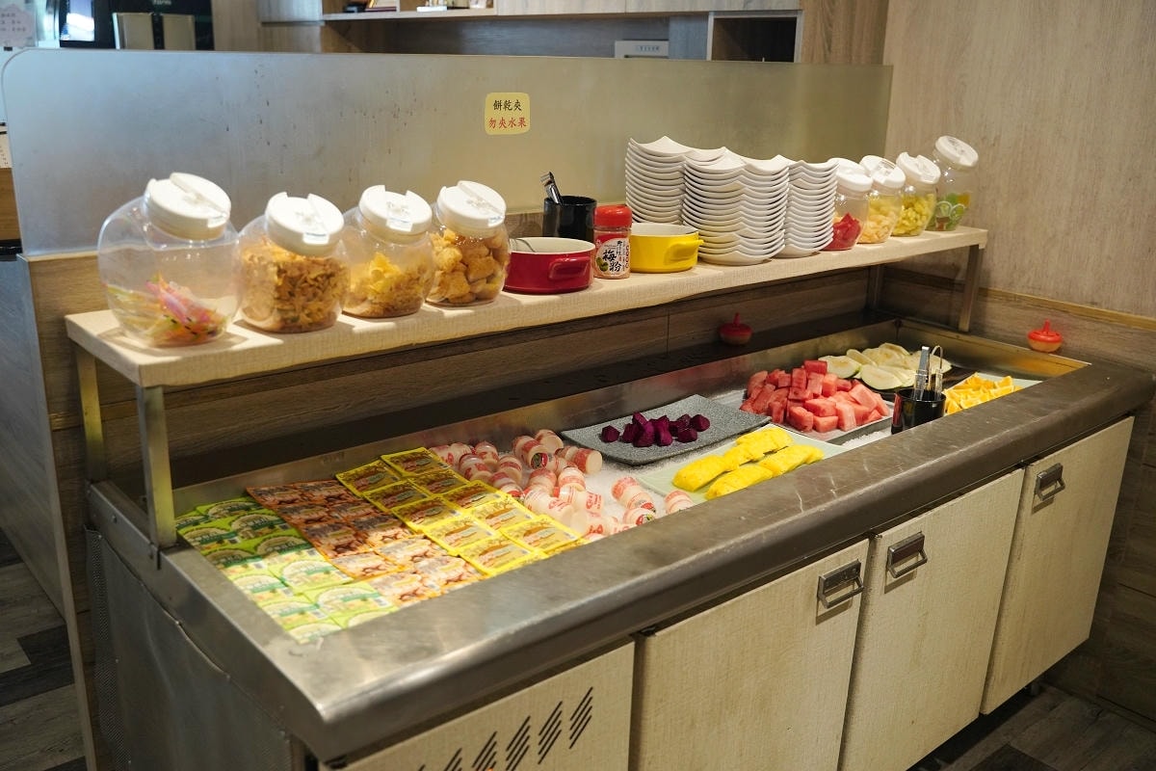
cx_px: 578
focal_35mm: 33
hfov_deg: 57.2
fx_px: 1060
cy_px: 386
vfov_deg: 40.0
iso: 1600
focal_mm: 33
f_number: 3.2
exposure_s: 1/160
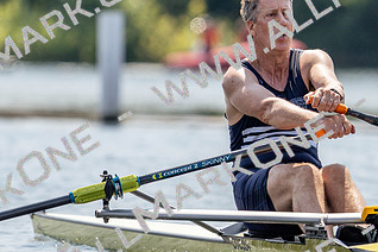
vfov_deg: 1.7
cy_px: 110
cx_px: 298
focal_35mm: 824
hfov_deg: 2.5
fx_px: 8651
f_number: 6.3
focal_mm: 452
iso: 200
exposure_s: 1/1600
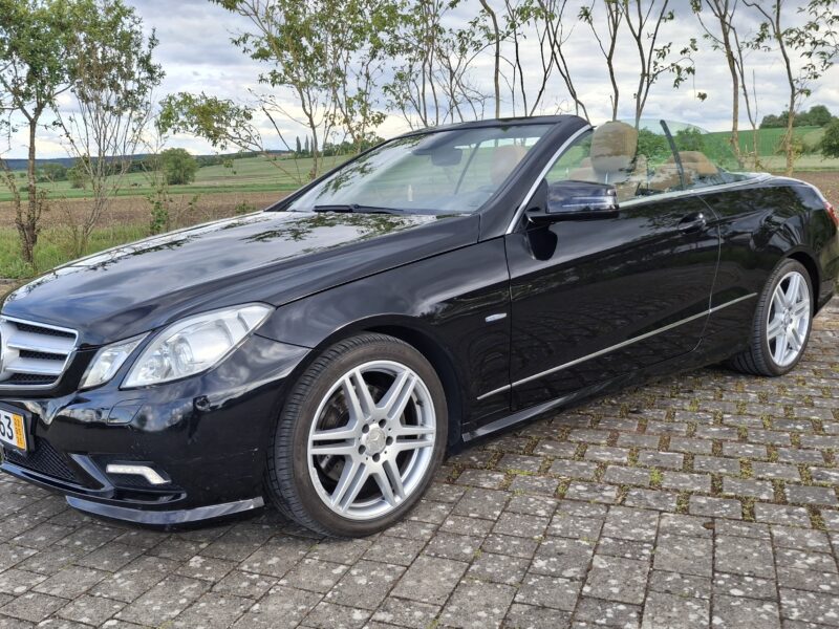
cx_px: 420
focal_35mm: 25
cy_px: 314
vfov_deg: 54.9
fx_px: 606
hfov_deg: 69.4
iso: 32
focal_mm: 4.69
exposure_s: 1/625
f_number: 1.8
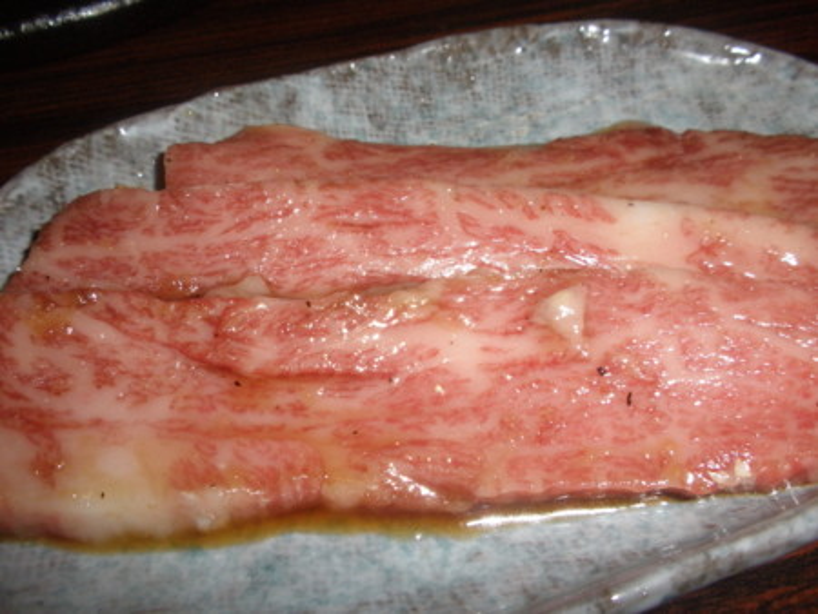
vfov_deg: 38.7
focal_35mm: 37
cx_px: 409
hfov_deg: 50.1
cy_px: 307
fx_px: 875
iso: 200
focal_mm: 6.6
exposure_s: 1/30
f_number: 10
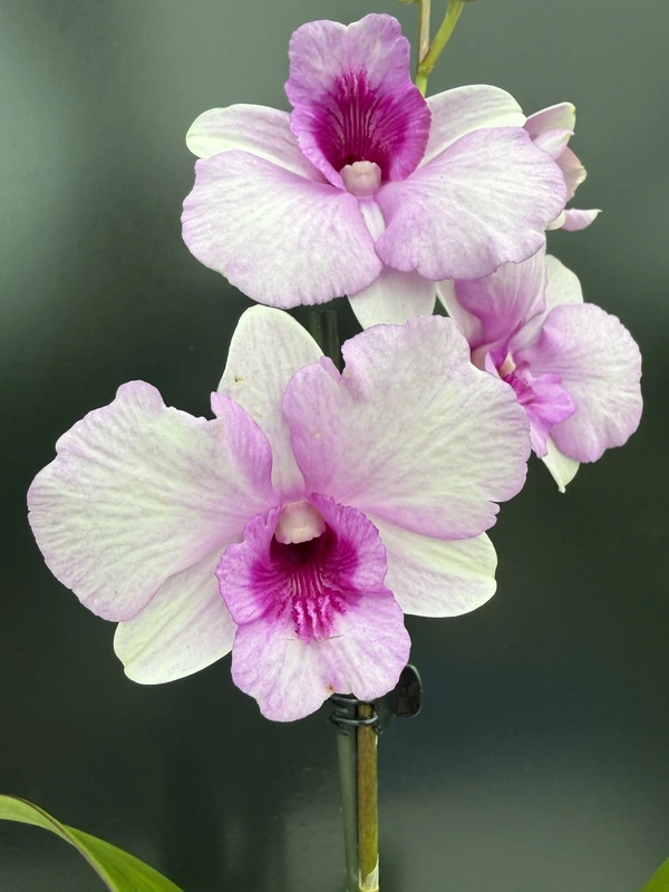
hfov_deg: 54.9
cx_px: 334
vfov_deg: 69.4
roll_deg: +0.4
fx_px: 644
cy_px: 446
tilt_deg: -3.8
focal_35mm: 25
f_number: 2.2
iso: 40
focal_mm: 2.22
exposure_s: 1/99
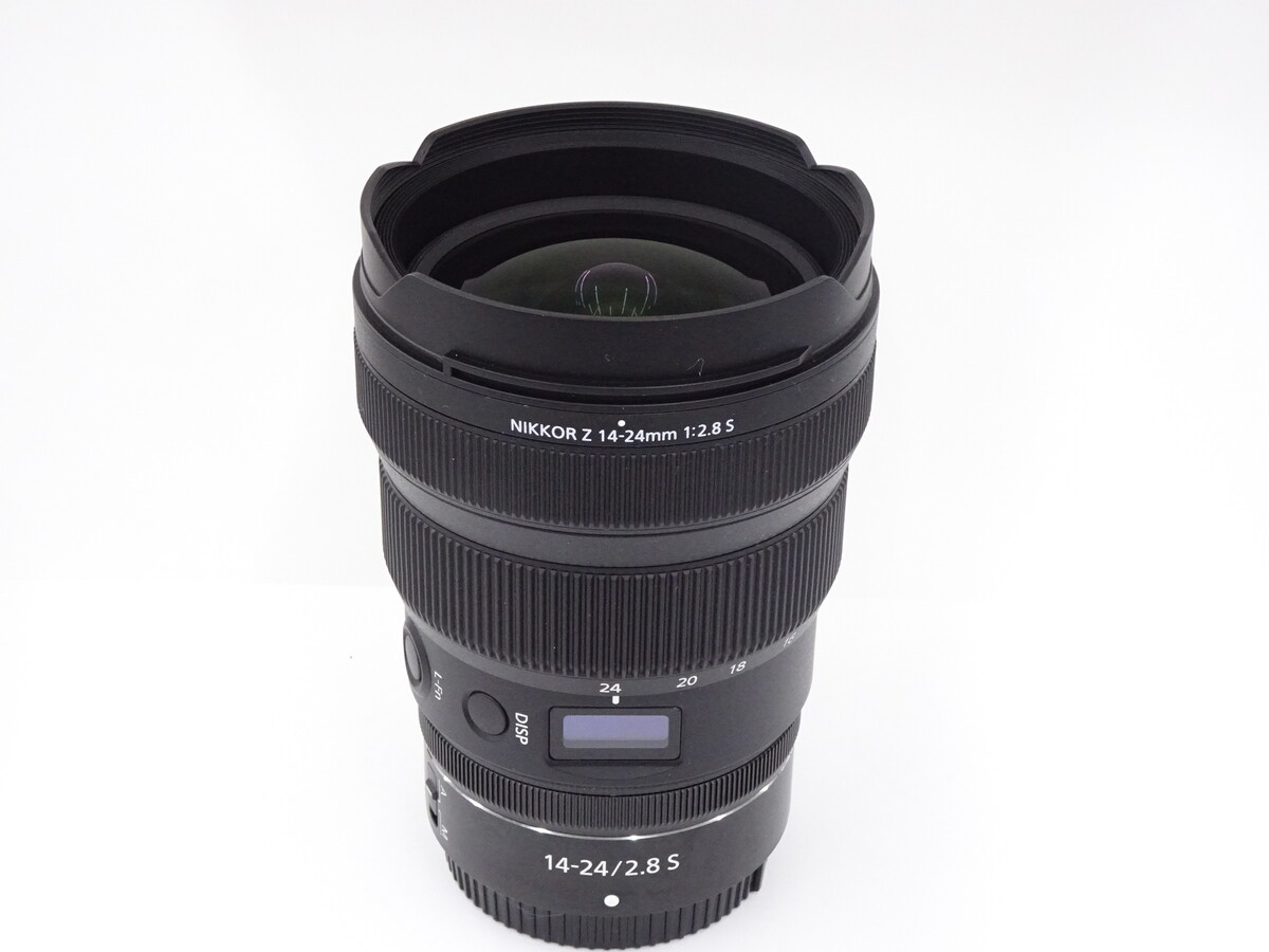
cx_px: 634
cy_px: 476
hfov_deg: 31.2
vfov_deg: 23.7
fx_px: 2273
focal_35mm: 62
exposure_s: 1/80
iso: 800
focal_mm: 10.59
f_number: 4.5
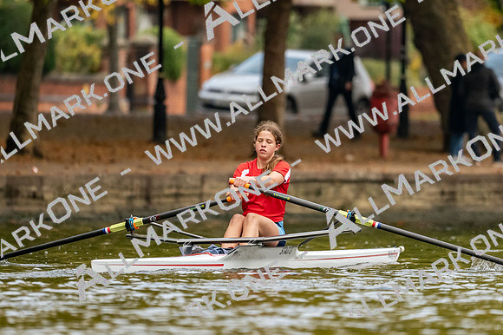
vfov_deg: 2.3
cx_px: 252
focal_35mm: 600
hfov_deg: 3.4
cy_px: 168
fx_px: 8378
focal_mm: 400
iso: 2500
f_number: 4.5
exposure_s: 1/2500
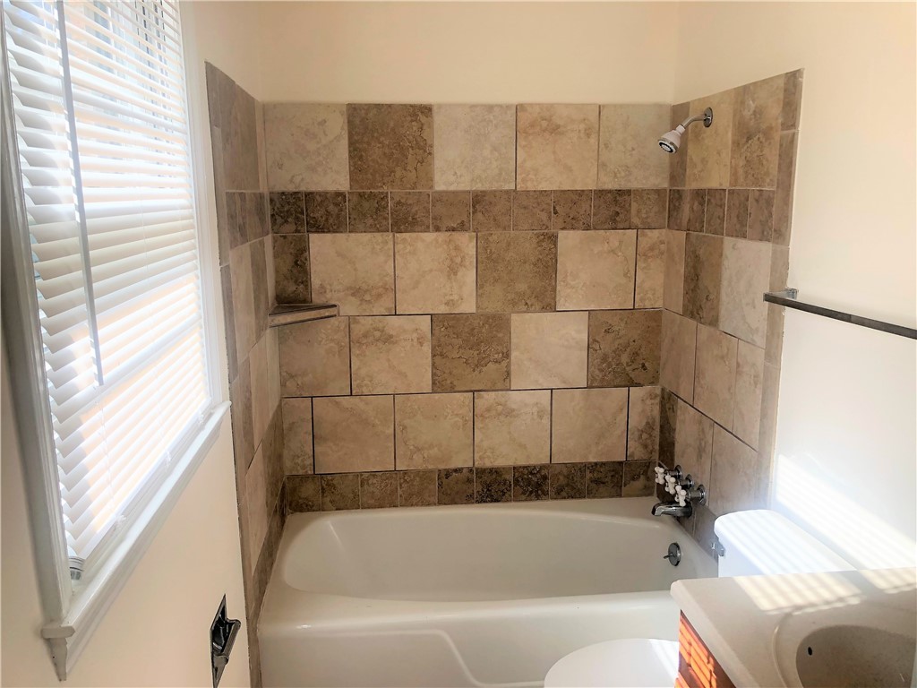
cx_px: 458
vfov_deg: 48.2
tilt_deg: -10.7
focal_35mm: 29
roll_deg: +0.3
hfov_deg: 61.7
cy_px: 344
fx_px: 768
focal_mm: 3.99
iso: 20
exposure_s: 1/209
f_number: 1.8
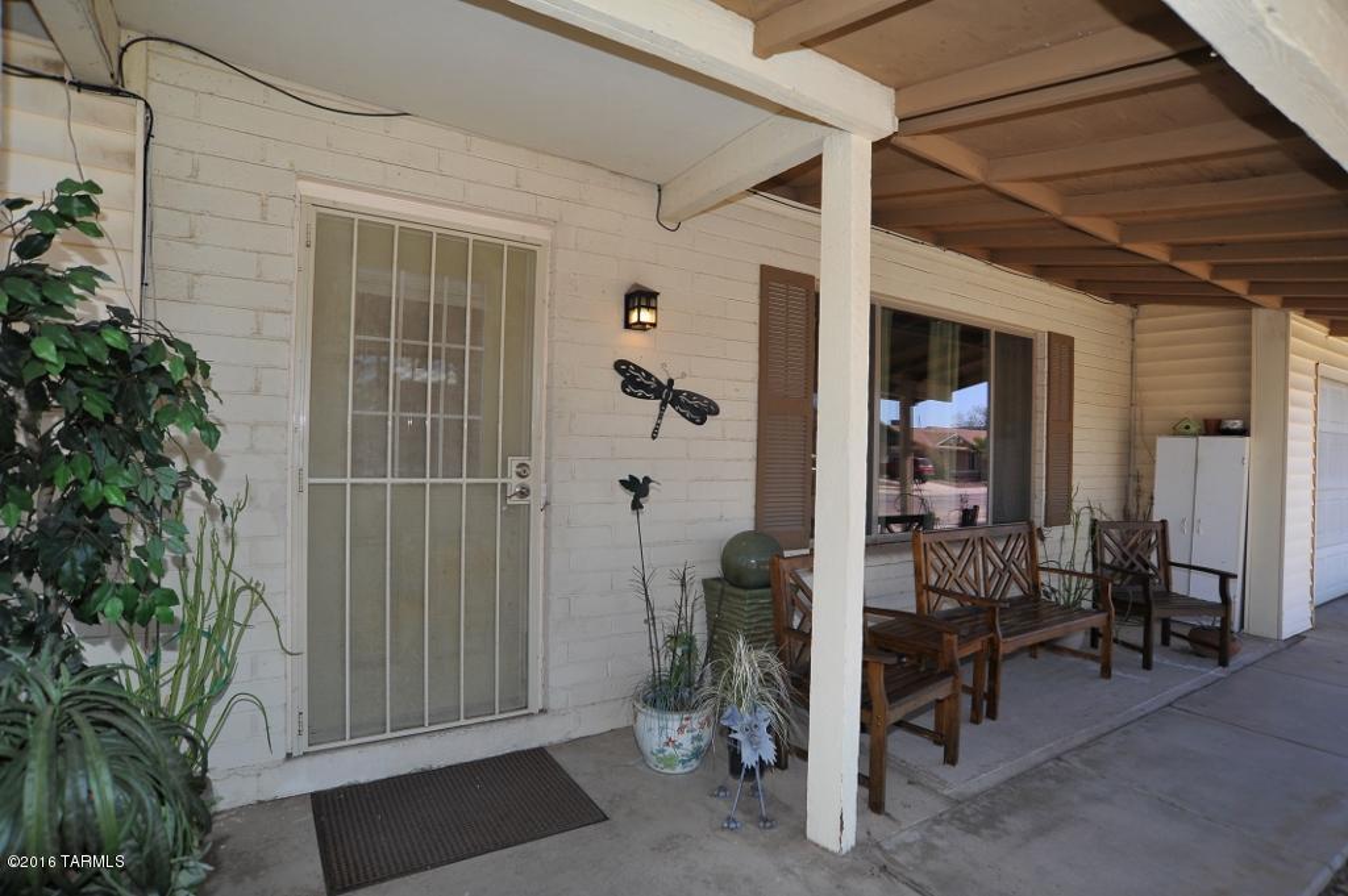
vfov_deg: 67.3
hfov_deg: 90.0
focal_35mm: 18
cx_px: 674
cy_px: 448
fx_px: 673
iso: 320
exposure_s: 1/320
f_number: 7.1
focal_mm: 18
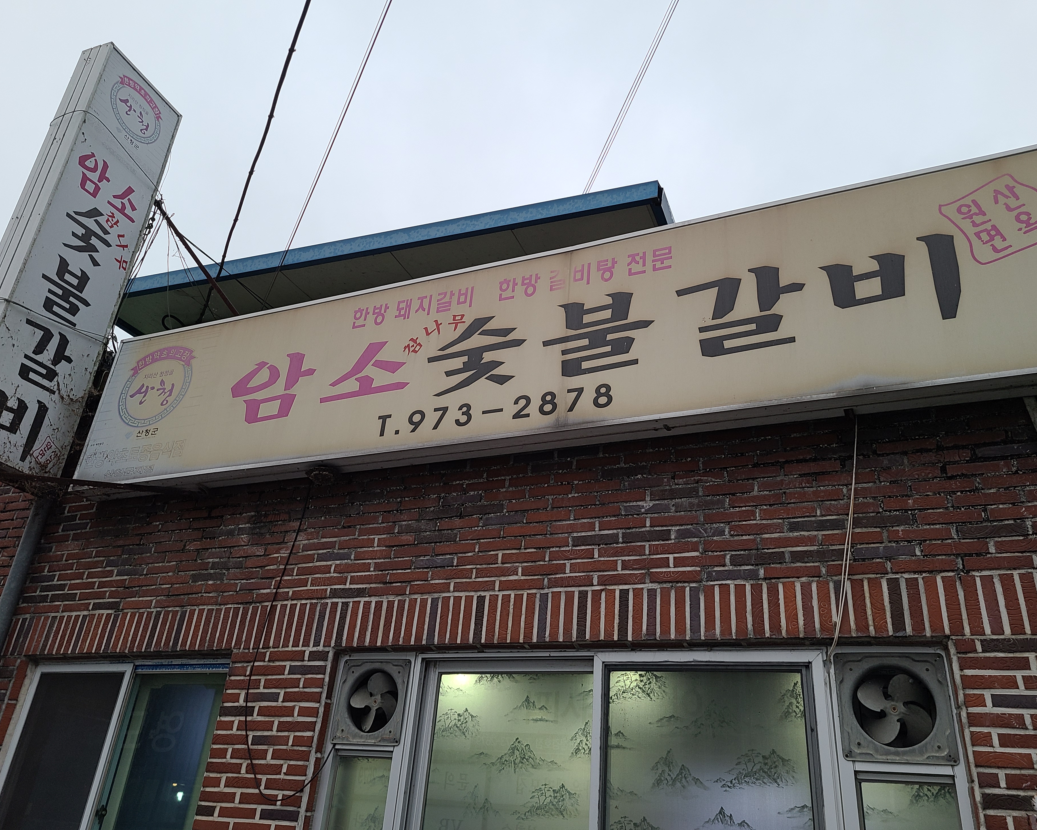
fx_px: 859
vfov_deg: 51.5
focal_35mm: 28
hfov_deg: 62.2
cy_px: 402
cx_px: 519
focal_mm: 5.4
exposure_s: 1/60
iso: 64
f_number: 1.8
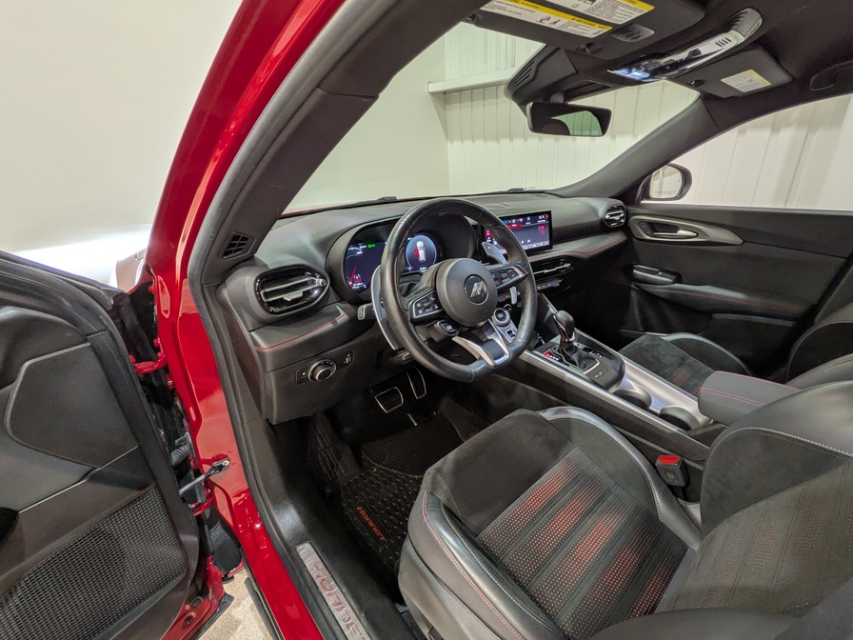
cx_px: 485
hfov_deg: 93.9
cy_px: 330
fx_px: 394
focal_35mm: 16
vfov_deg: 78.1
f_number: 2.2
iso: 57
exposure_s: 1/40
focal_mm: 1.83
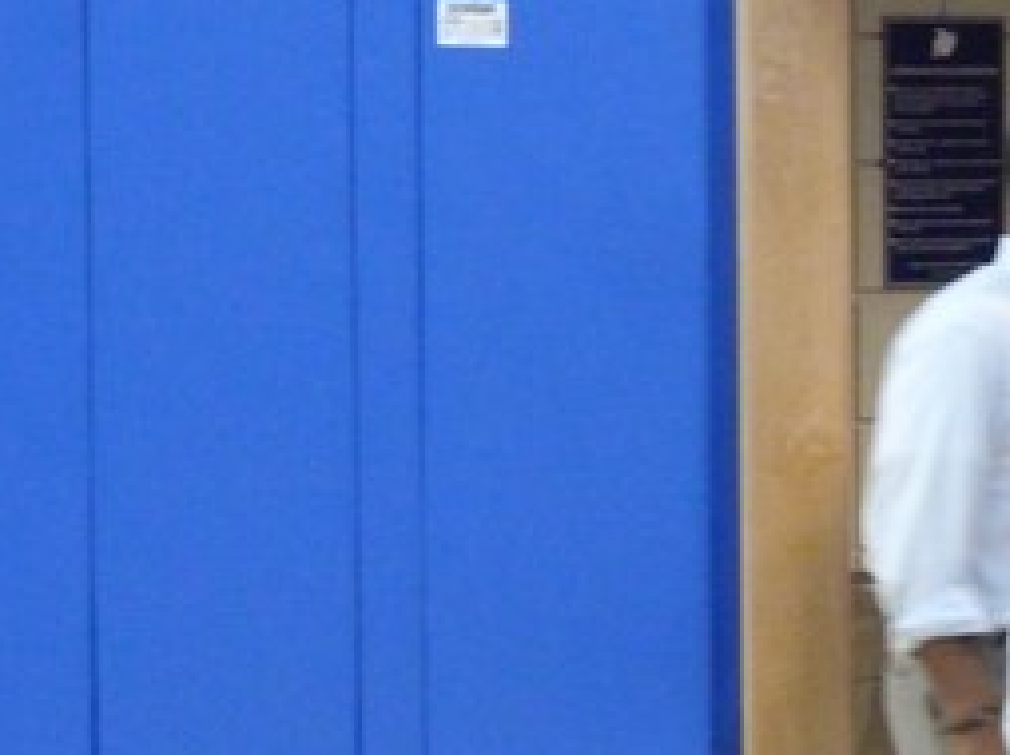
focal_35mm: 265
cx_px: 1137
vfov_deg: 5.6
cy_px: 509
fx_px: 7725
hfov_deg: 7.4
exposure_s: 1/25
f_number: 3.5
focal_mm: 19
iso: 800
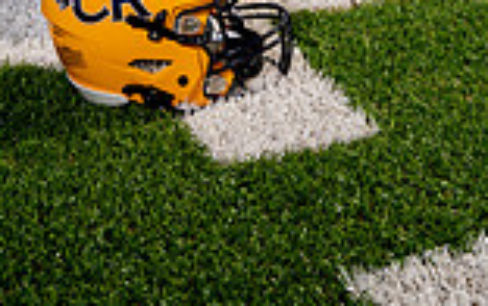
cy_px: -393
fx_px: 1212
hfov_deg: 22.7
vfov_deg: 12.0
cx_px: 322
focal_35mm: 91
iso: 100
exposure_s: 1/250
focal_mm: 31
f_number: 7.1
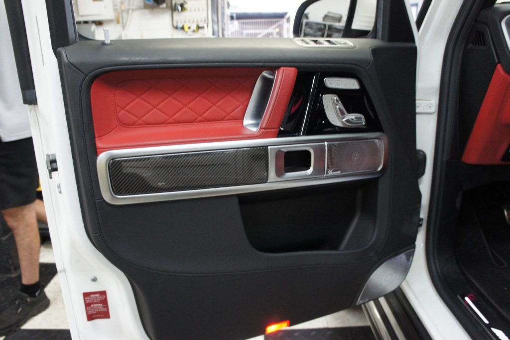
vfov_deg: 47.9
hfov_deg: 67.4
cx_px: 255
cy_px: 170
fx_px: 382
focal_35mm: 27
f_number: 3.5
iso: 1600
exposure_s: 1/80
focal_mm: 18
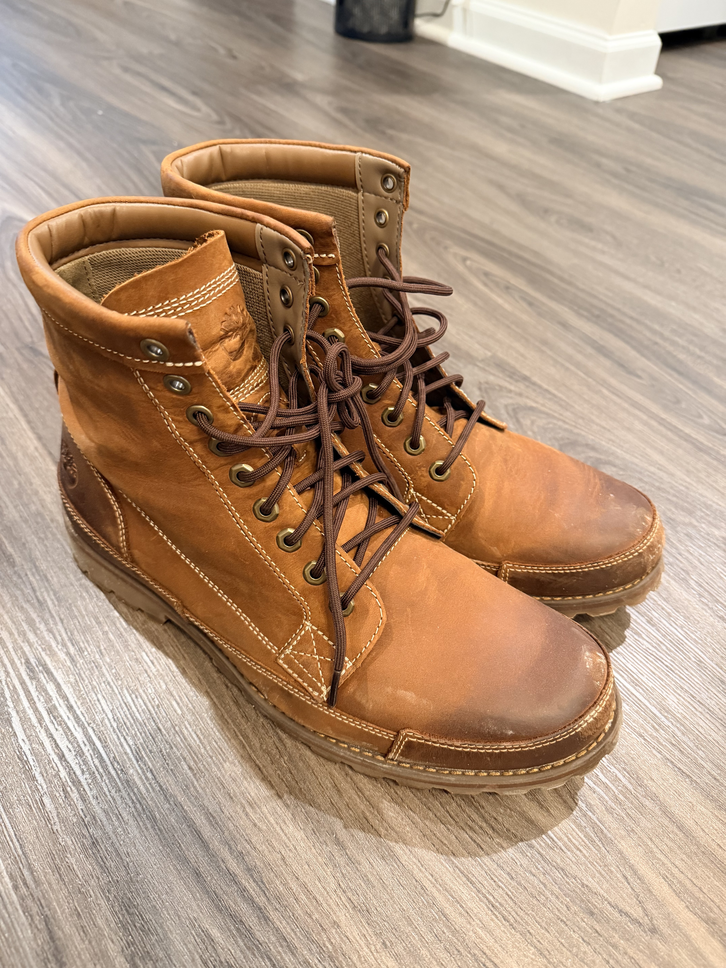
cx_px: 363
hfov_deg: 56.8
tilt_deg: -45.0
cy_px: 484
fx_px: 671
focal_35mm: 24
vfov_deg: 71.6
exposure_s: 1/40
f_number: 1.78
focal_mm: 6.76
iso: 640
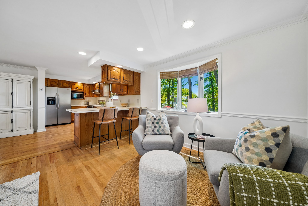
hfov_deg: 112.6
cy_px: 103
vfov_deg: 90.0
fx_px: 103
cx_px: 154
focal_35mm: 12
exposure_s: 1/15
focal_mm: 12
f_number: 8
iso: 200
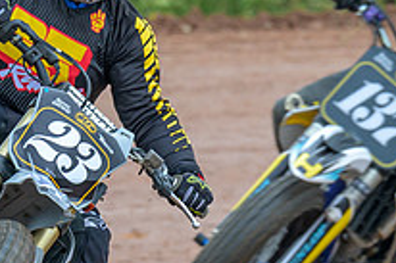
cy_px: 86
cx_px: 124
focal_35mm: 1216
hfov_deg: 1.7
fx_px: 13365
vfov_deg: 1.1
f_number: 4
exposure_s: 1/400
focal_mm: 200
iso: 180
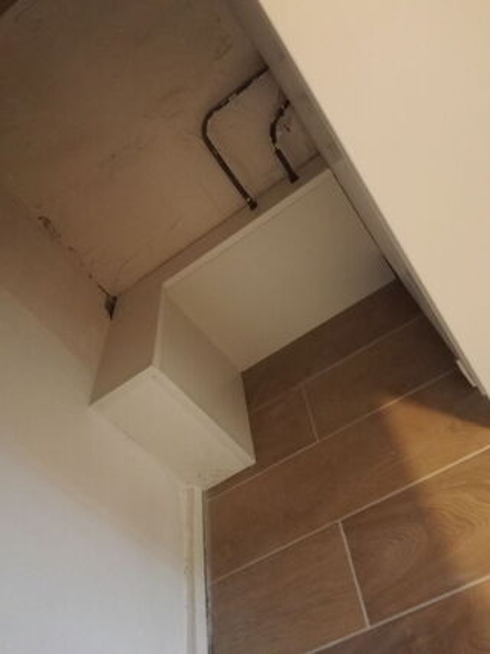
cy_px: 327
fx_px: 548
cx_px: 245
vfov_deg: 61.7
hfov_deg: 48.2
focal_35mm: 29
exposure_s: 1/17.1
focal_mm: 3.8
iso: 500
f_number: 2
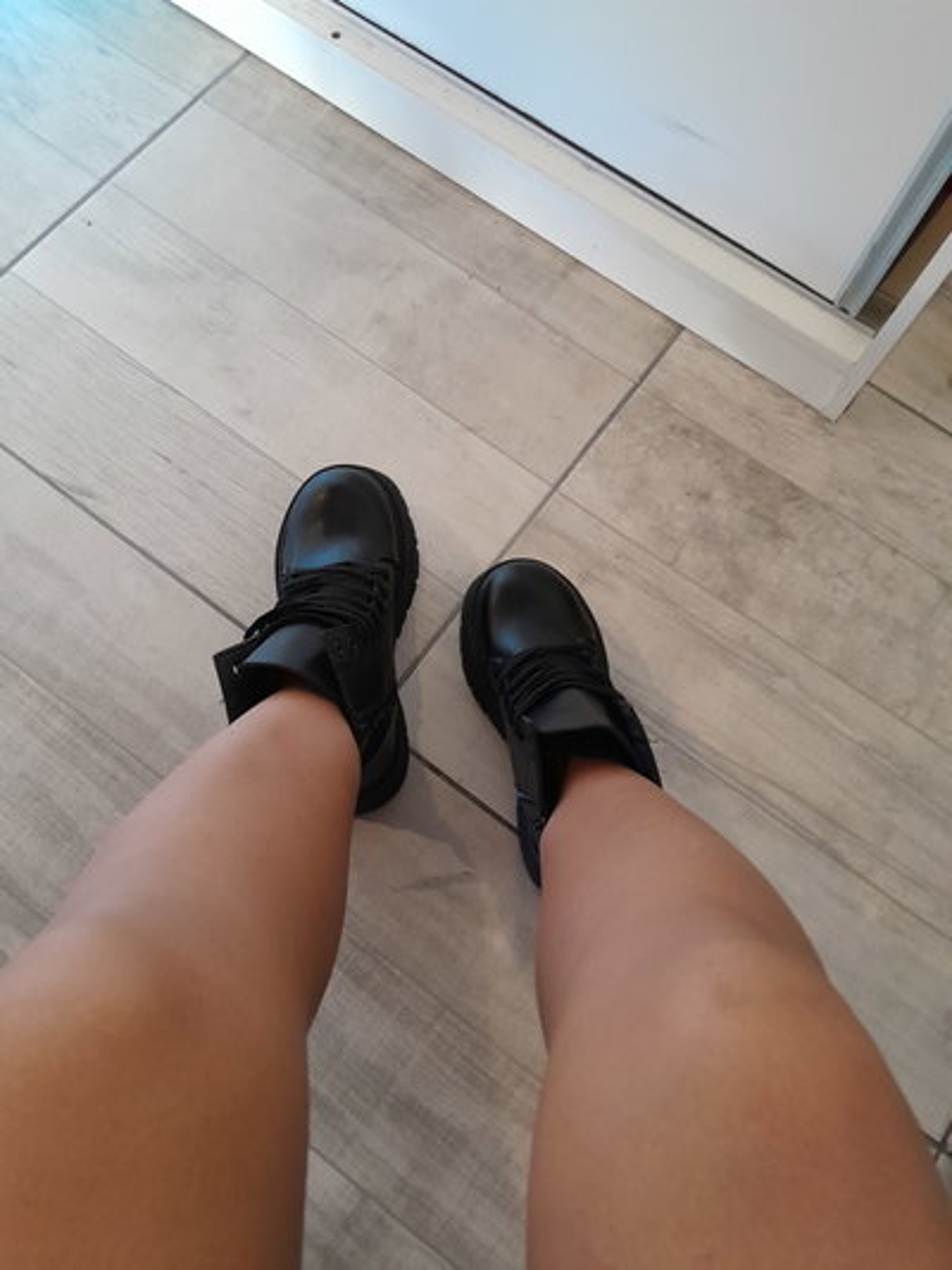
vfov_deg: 67.3
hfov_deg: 53.1
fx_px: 953
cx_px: 476
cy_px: 635
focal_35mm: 26
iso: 640
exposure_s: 1/25
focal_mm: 3.98
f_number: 1.8
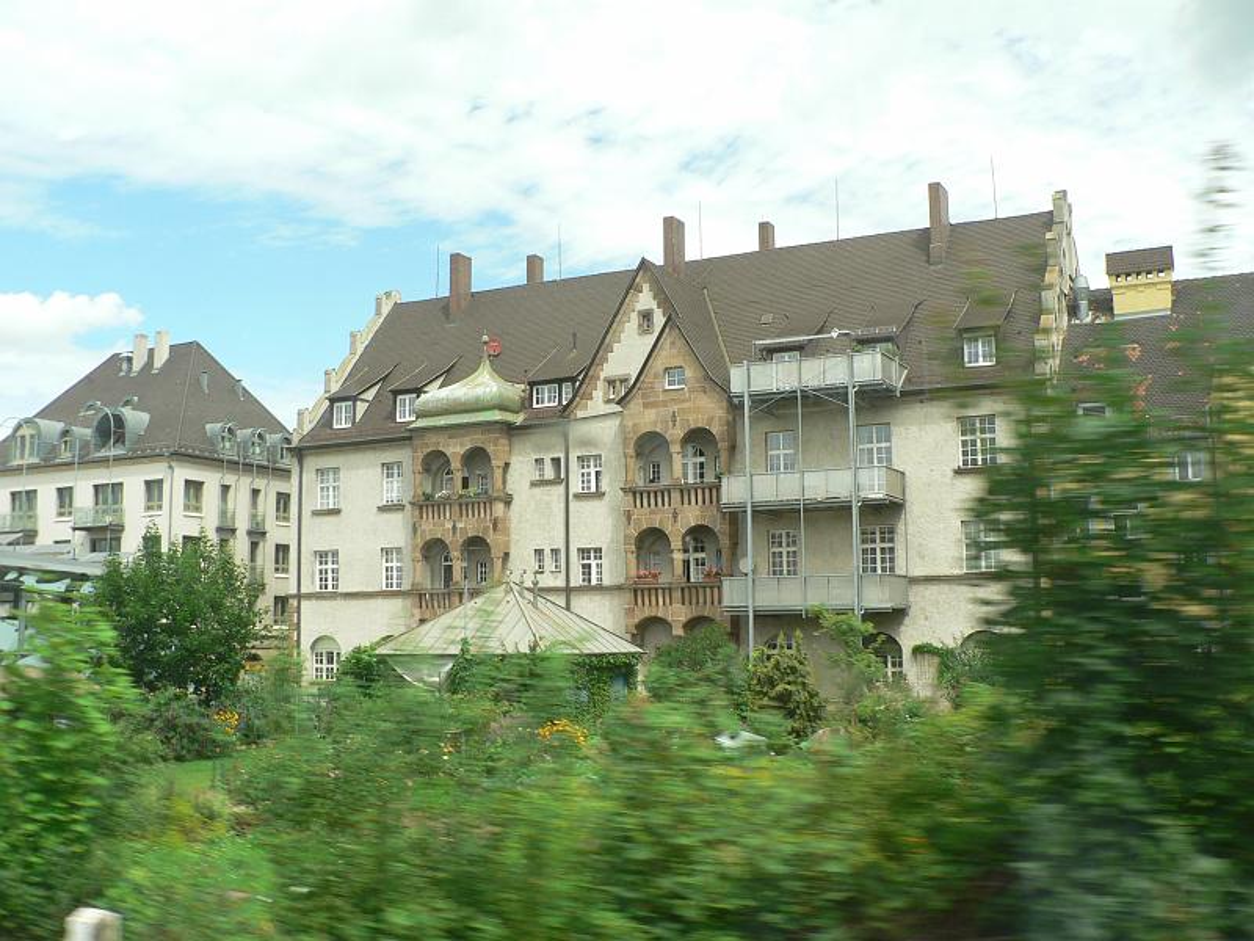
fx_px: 1304
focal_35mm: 36
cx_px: 627
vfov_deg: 39.7
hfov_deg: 51.4
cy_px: 470
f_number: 4
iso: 80
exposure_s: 1/125
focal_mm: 6
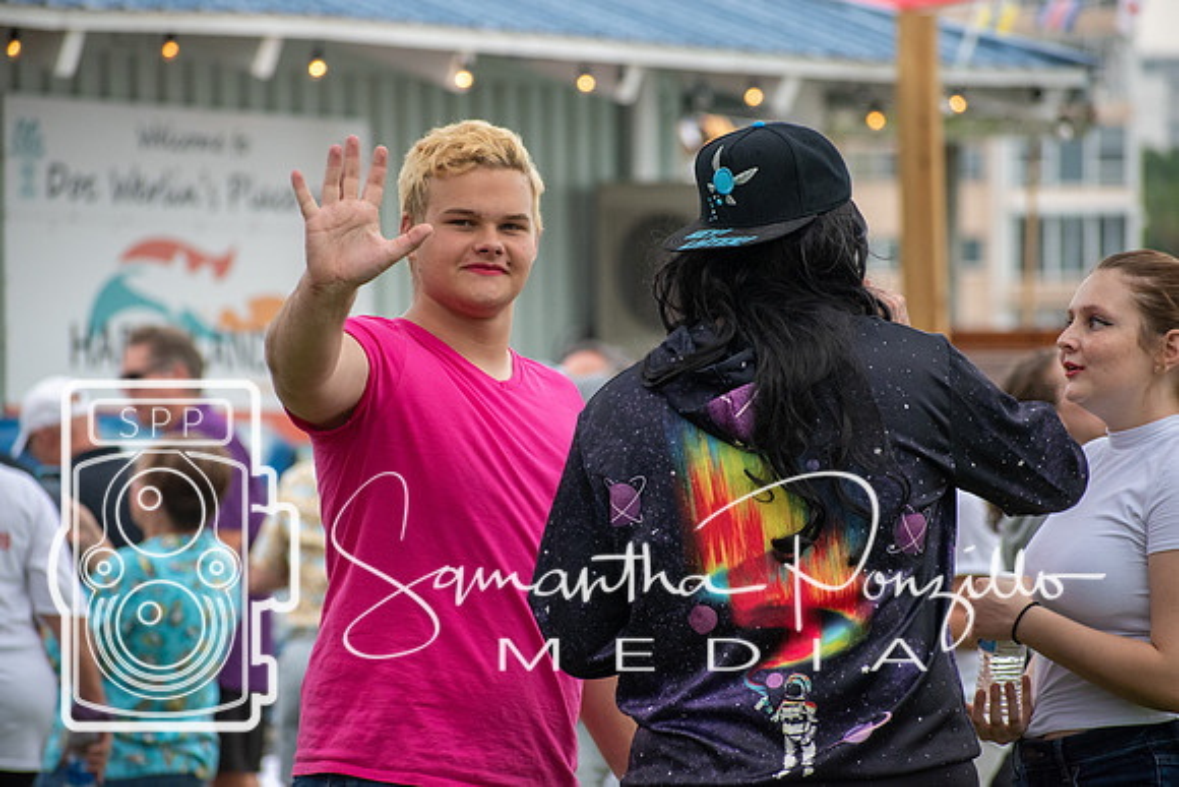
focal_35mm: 248
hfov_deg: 8.3
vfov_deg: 5.6
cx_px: 590
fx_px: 8107
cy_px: 394
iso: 800
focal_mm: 165
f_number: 5
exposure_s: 1/1000
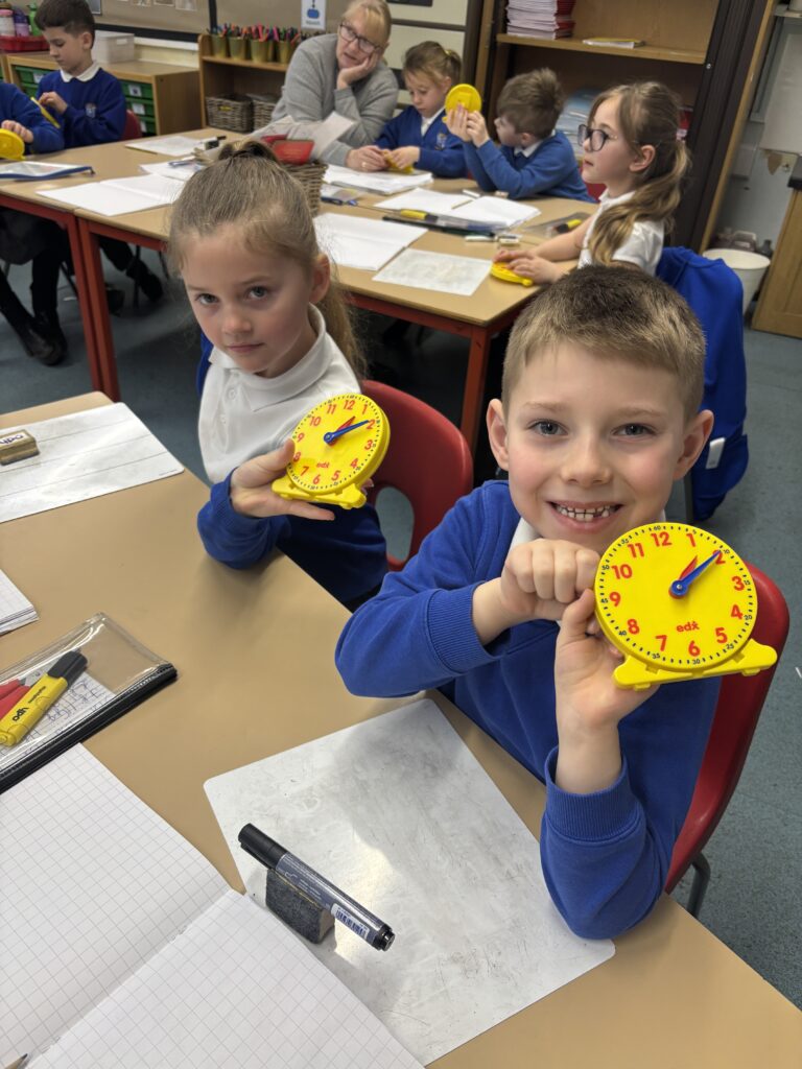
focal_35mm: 26
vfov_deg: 67.3
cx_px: 401
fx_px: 803
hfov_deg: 53.1
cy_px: 534
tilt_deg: -34.9
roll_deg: -5.1
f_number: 1.6
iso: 100
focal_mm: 5.96
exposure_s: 1/100
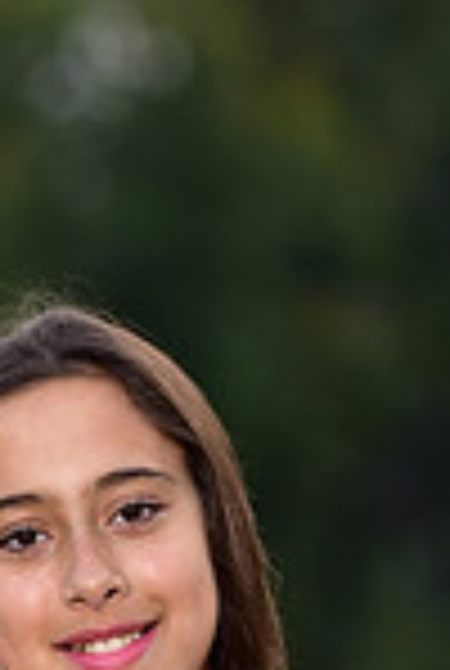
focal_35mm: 621
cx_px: 200
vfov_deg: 3.3
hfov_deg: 2.2
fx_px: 11589
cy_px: 1030
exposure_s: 1/320
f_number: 4.5
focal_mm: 160
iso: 400
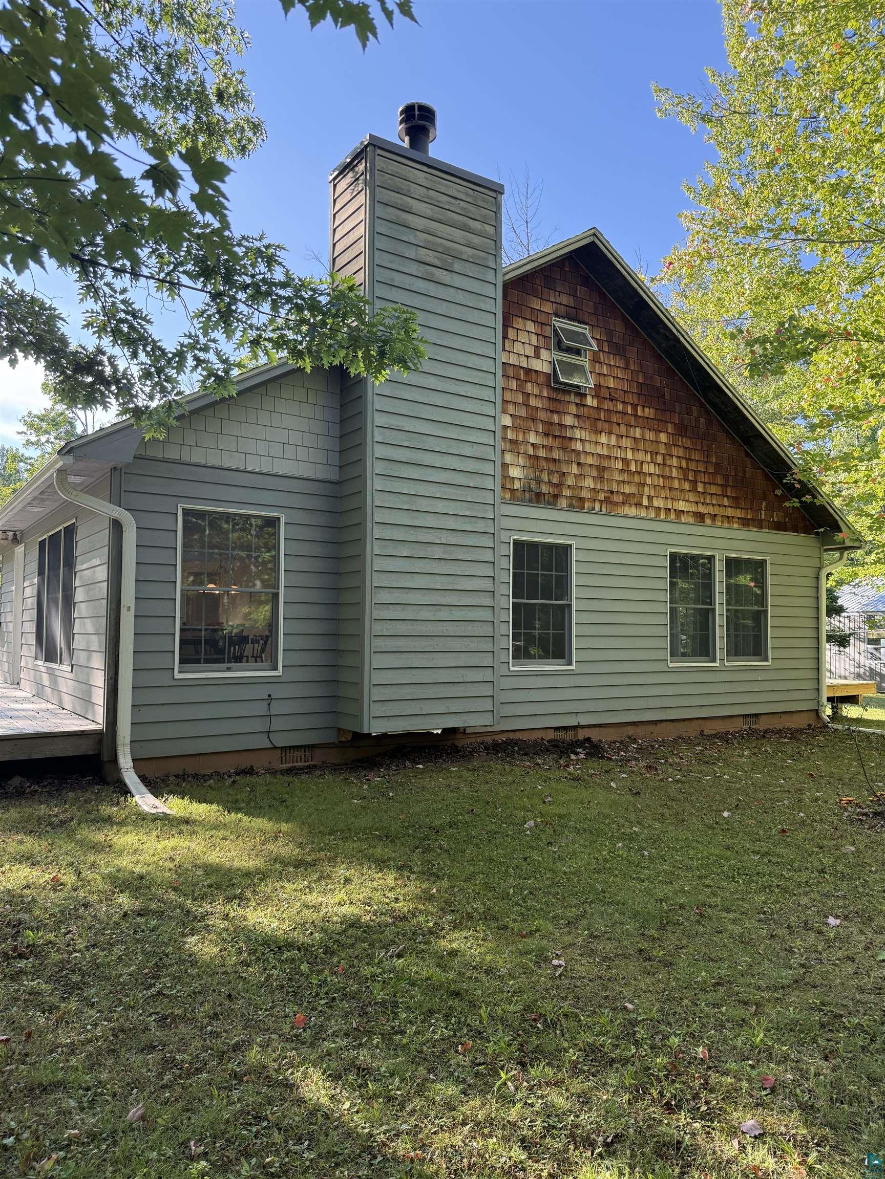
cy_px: 590
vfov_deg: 71.6
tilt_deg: +2.8
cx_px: 442
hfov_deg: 56.8
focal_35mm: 24
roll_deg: -0.5
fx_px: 818
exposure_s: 1/617
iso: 100
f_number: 1.78
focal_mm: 6.76
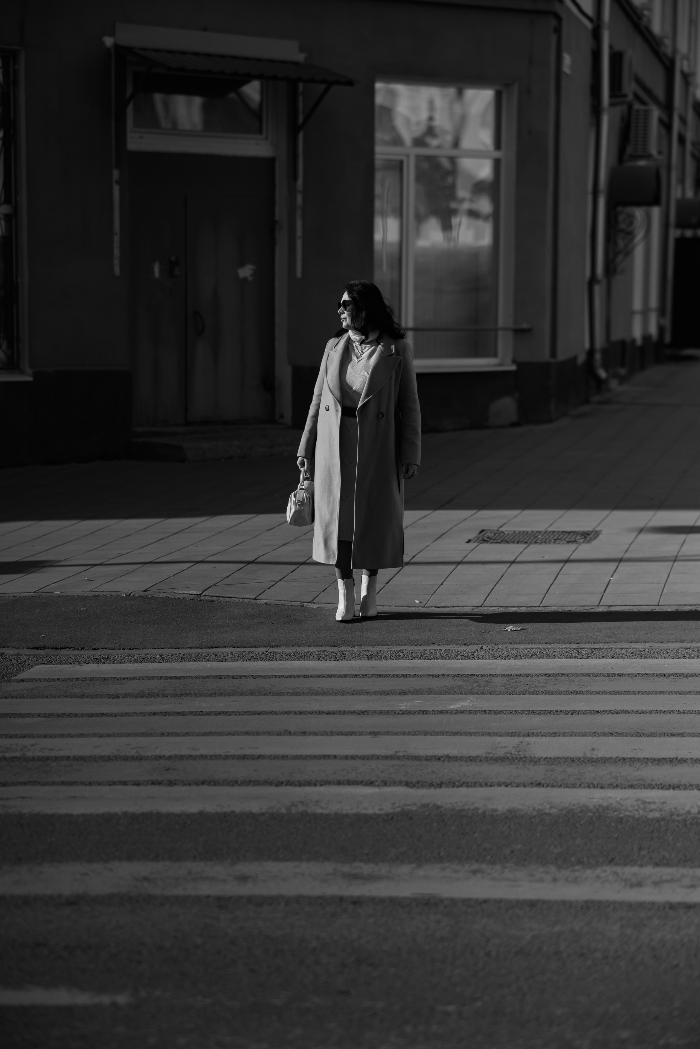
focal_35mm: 85
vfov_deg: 23.9
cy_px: 524
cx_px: 350
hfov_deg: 16.1
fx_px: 2477
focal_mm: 85
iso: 125
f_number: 2.2
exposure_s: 1/6400
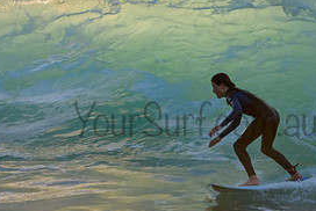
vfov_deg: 0.9
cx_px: 194
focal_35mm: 1597
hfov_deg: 1.3
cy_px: 110
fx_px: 14033
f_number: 5.6
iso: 720
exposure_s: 1/1600
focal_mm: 500
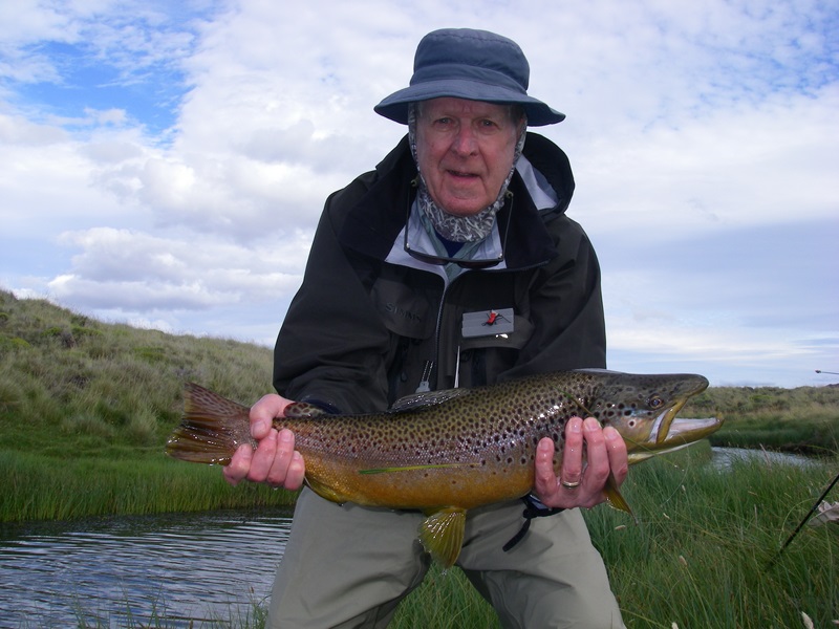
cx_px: 420
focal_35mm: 38
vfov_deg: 37.7
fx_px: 921
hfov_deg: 49.0
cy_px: 314
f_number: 6.6
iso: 64
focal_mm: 6.3
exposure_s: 1/160
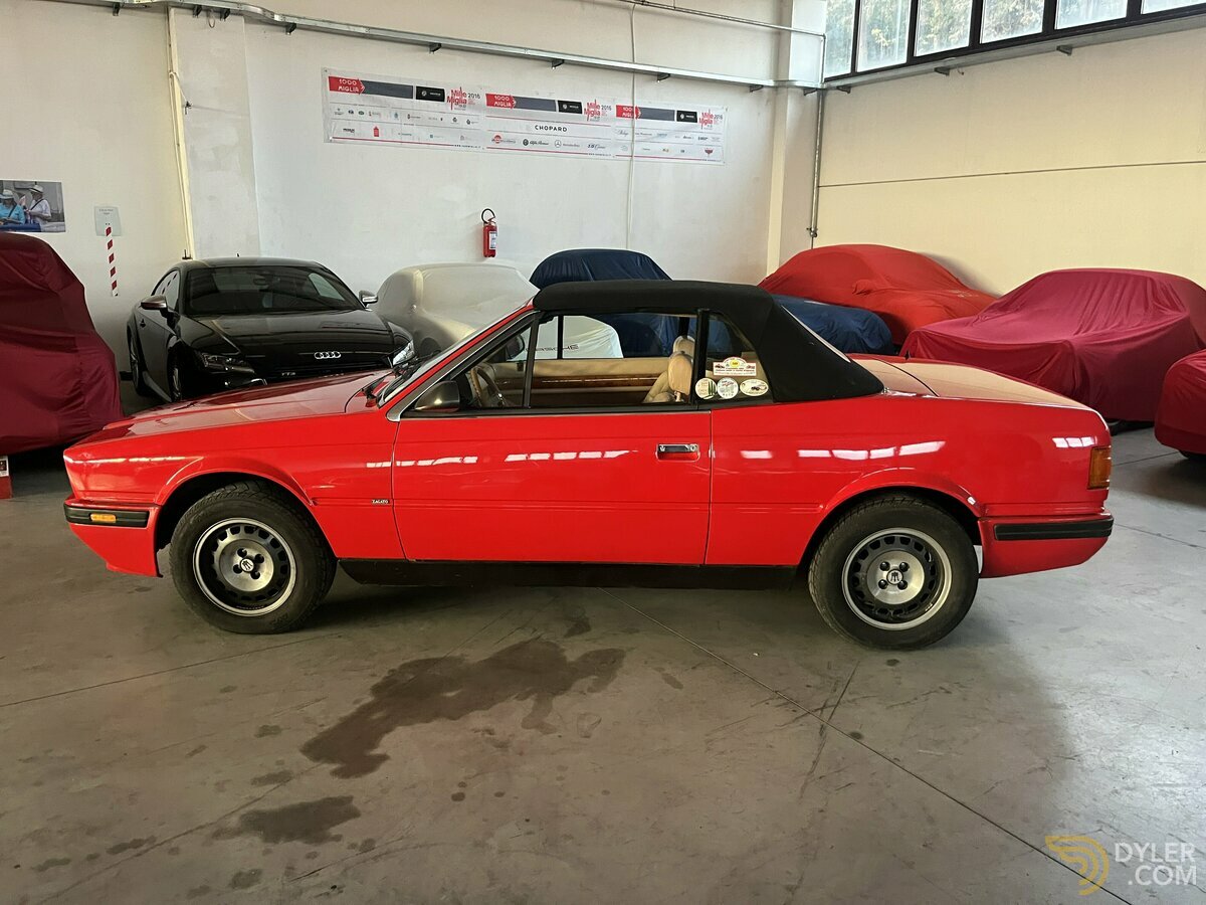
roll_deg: -0.6
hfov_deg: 67.3
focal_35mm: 26
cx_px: 603
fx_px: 906
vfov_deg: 53.1
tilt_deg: -12.8
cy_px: 452
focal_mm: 5.1
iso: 640
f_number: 1.6
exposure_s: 1/36
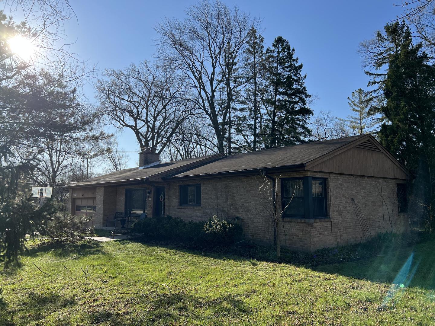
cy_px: 163
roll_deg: +0.7
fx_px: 327
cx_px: 218
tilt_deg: +8.4
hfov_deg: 67.3
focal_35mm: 26
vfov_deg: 53.1
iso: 50
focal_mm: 5.7
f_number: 1.5
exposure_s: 1/3165
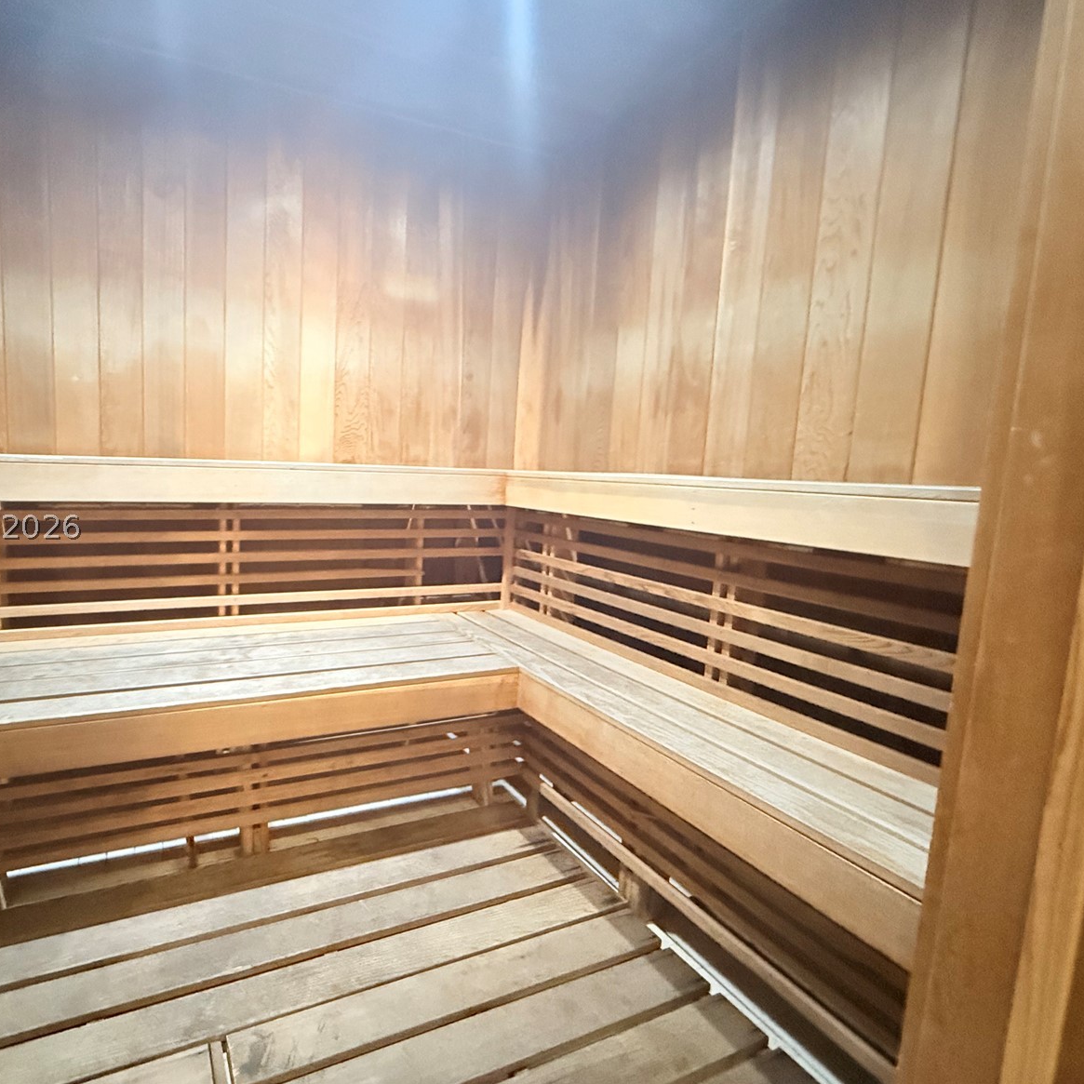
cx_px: 366
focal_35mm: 17
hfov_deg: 81.3
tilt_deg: -6.4
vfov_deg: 83.9
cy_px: 527
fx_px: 602
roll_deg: -2.8
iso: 1250
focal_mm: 2.22
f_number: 2.2
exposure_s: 1/60
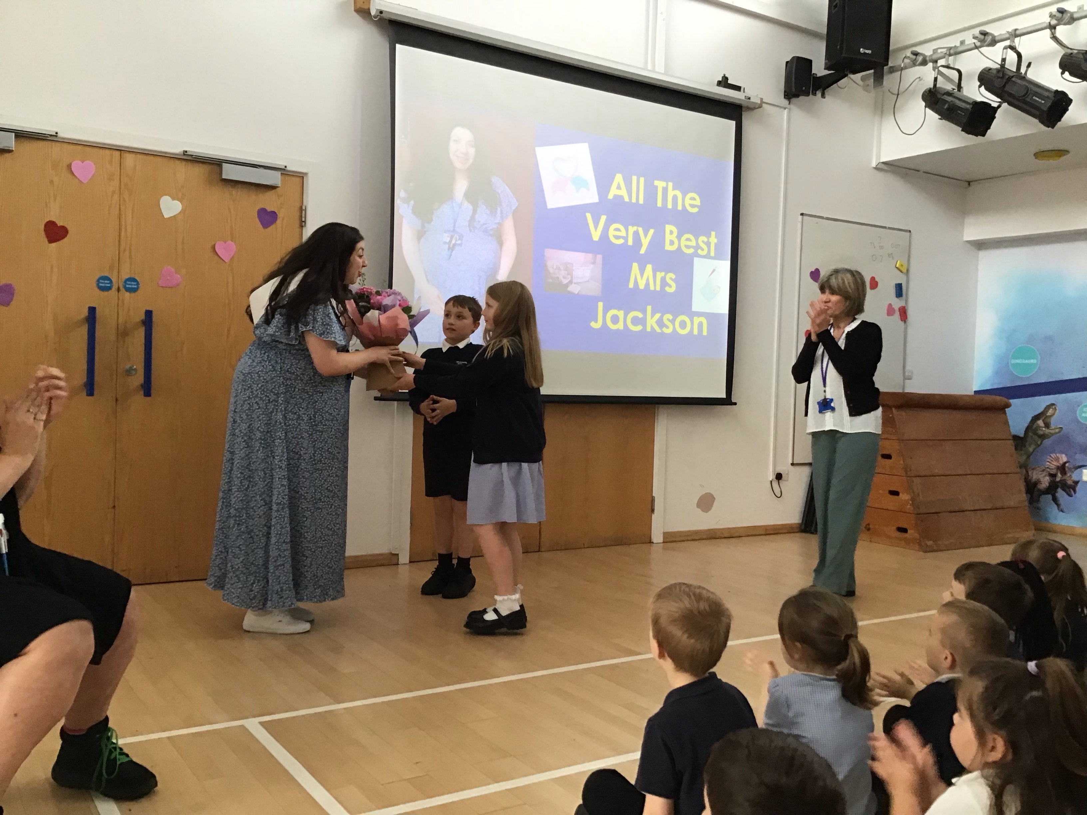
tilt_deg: -1.4
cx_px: 544
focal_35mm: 31
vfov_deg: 45.4
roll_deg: -2.1
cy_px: 408
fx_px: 973
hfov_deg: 58.4
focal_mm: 3.3
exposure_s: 1/33
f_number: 2.4
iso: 125
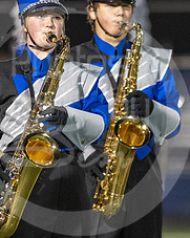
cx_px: 88
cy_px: 83
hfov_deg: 2.4
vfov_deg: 3.0
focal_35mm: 640
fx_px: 4508
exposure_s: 1/500
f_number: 2.8
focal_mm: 200
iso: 4000
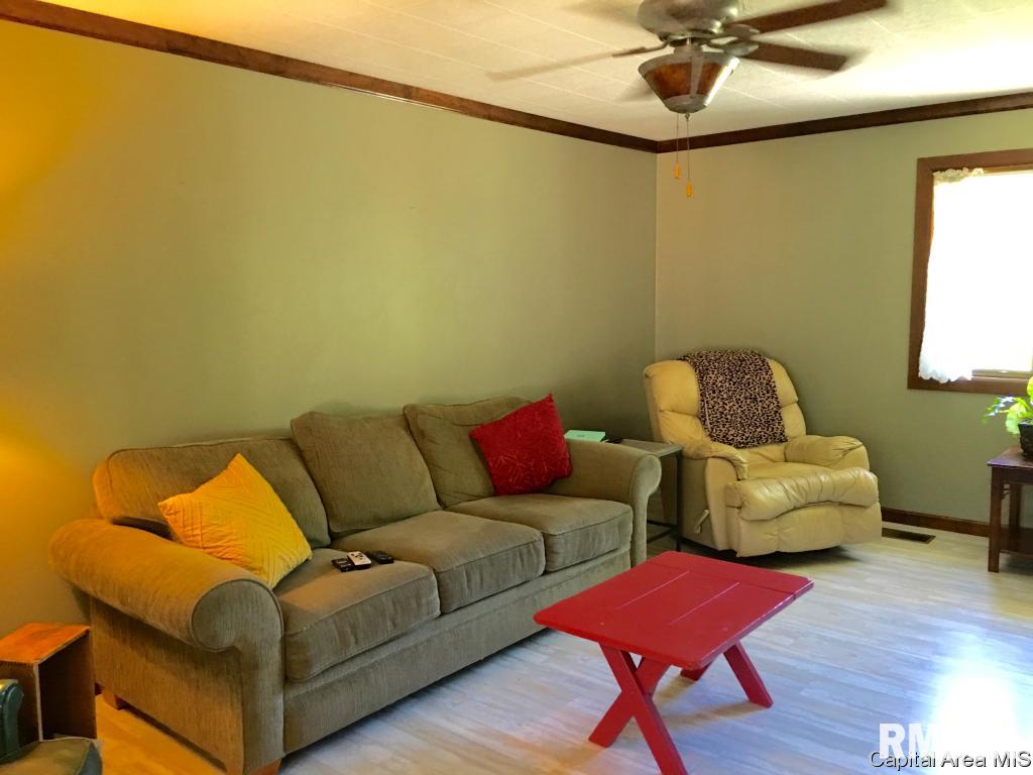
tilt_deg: -5.6
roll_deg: -0.3
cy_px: 388
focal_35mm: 29
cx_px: 516
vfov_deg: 48.2
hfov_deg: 61.7
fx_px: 865
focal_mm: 4.15
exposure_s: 1/15
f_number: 2.2
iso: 100
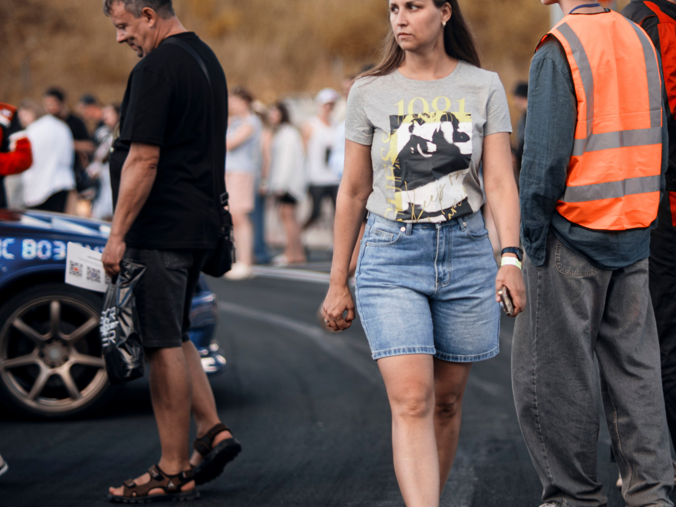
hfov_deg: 15.4
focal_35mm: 128
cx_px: 405
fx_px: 2499
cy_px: 156
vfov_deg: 11.6
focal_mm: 85
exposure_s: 1/160
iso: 250
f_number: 1.8
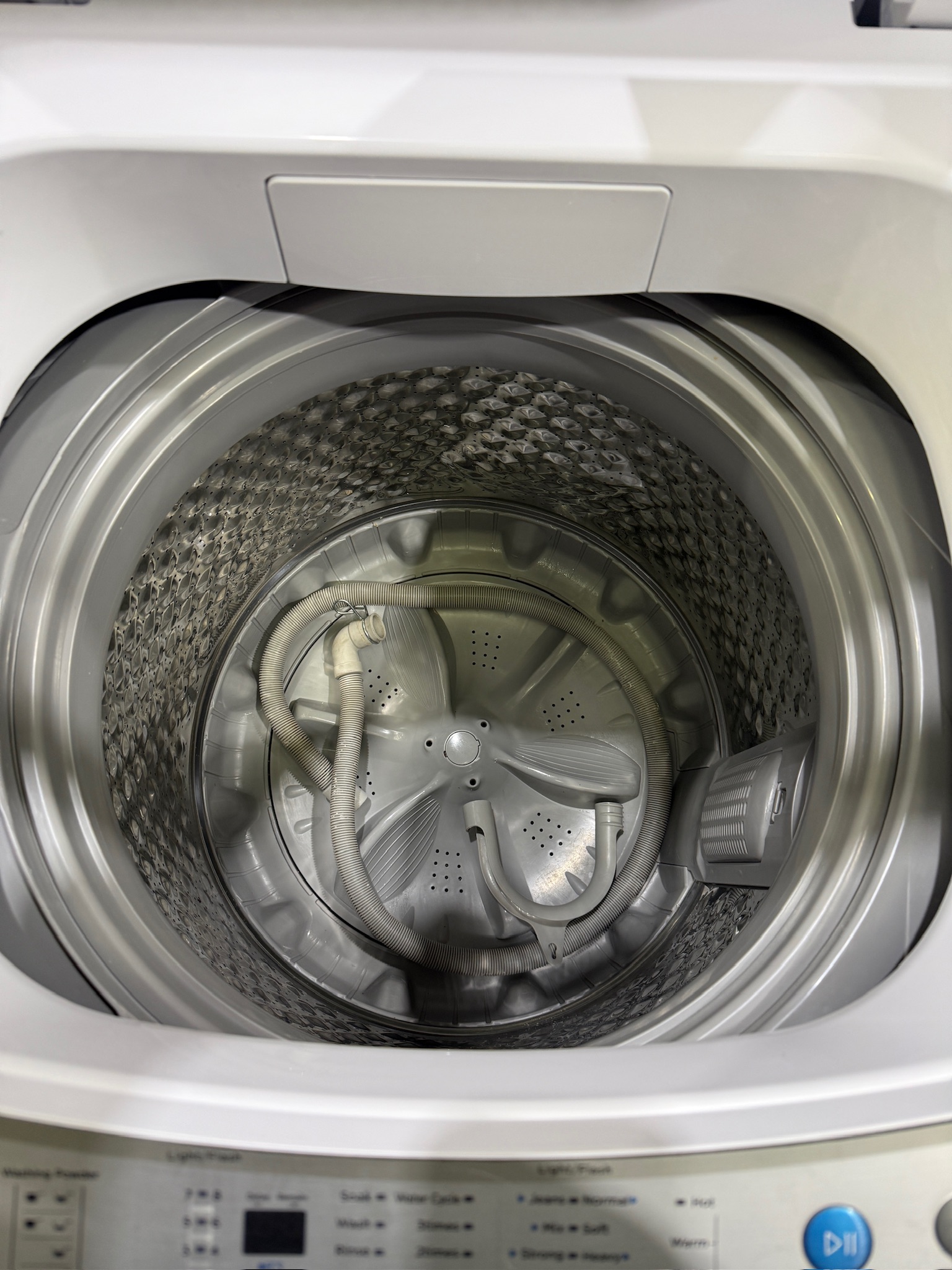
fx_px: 880
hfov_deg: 56.8
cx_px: 476
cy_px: 635
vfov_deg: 71.6
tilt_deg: -74.6
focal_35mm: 24
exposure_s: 1/50
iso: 160
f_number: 1.78
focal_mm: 6.76
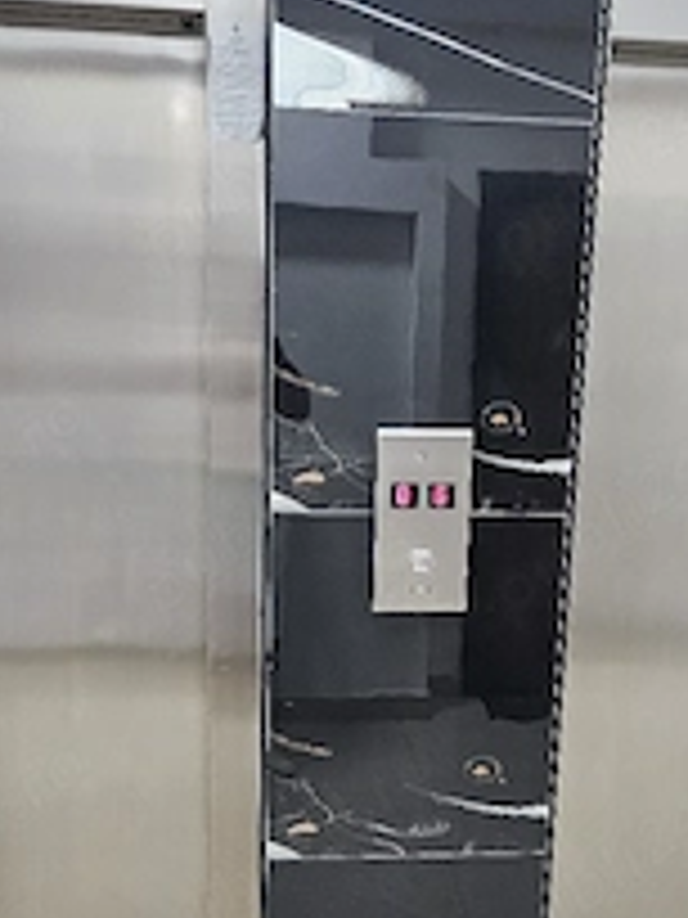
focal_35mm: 45
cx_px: 378
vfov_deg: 41.8
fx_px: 1193
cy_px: 558
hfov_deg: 32.2
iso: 1000
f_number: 1.8
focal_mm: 5.4
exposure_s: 1/101
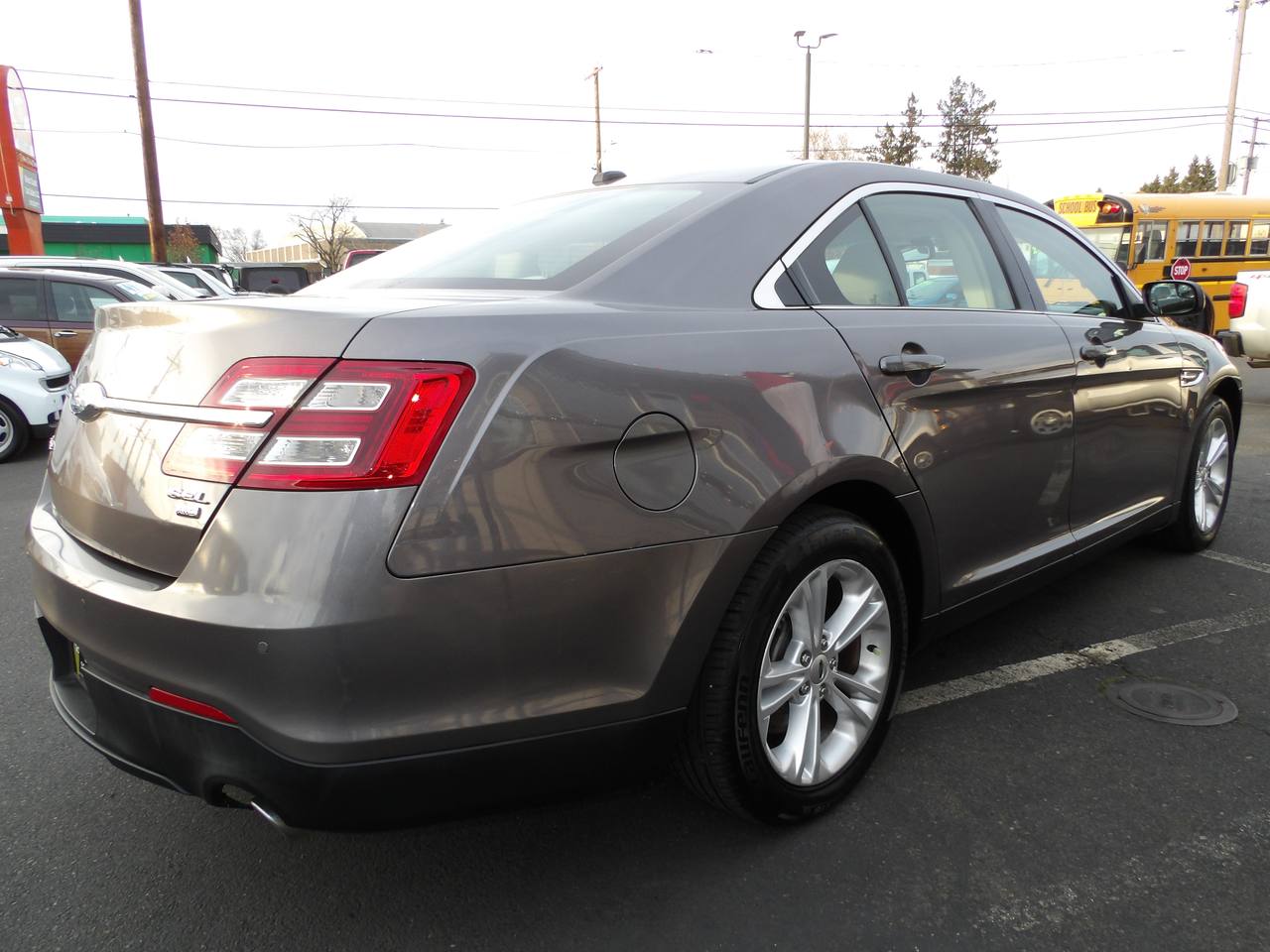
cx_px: 635
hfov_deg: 73.9
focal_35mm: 23
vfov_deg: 58.9
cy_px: 476
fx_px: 844
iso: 100
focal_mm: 4.2
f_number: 4.1
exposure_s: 1/64
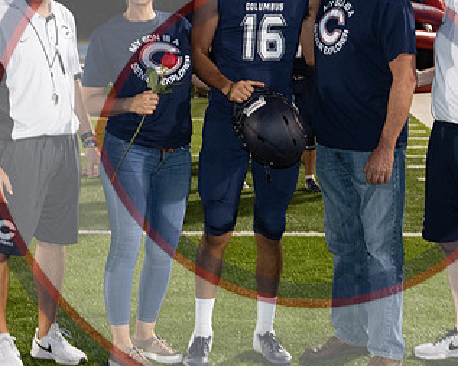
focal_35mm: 88
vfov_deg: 17.4
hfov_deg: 21.7
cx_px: 263
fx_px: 1192
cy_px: 136
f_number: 7.1
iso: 1400
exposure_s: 1/60
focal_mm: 44
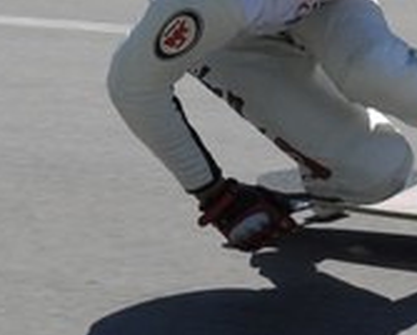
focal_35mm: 266
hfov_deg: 7.2
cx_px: 467
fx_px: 3287
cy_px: 68
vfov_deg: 5.8
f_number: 8
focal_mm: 48
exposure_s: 1/500
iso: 250
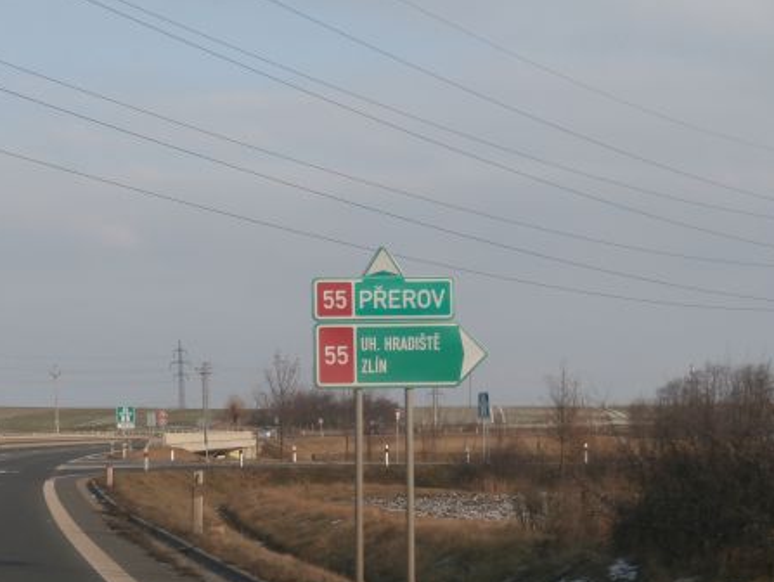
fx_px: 2752
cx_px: 241
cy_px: 381
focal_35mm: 123
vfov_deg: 12.1
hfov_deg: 16.0
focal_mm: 15.16
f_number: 5
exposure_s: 1/320
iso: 100
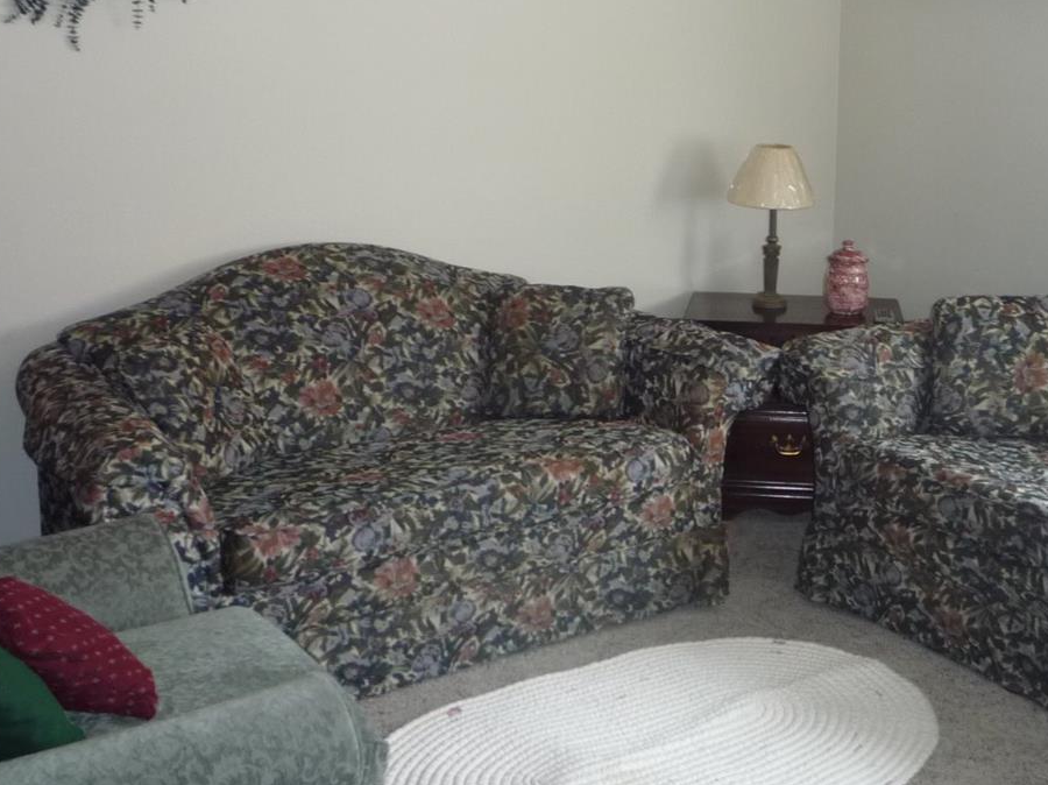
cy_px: 221
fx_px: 1513
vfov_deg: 28.8
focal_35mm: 50
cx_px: 670
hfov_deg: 37.9
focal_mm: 5.2
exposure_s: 1/30
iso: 160
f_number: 3.3
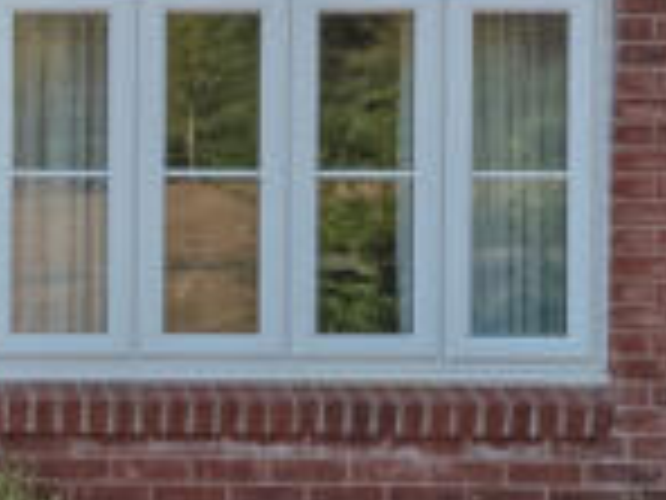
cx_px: -680
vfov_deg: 13.2
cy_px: -495
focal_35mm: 97
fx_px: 1866
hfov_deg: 15.8
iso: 250
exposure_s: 1/2000
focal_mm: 7
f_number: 8
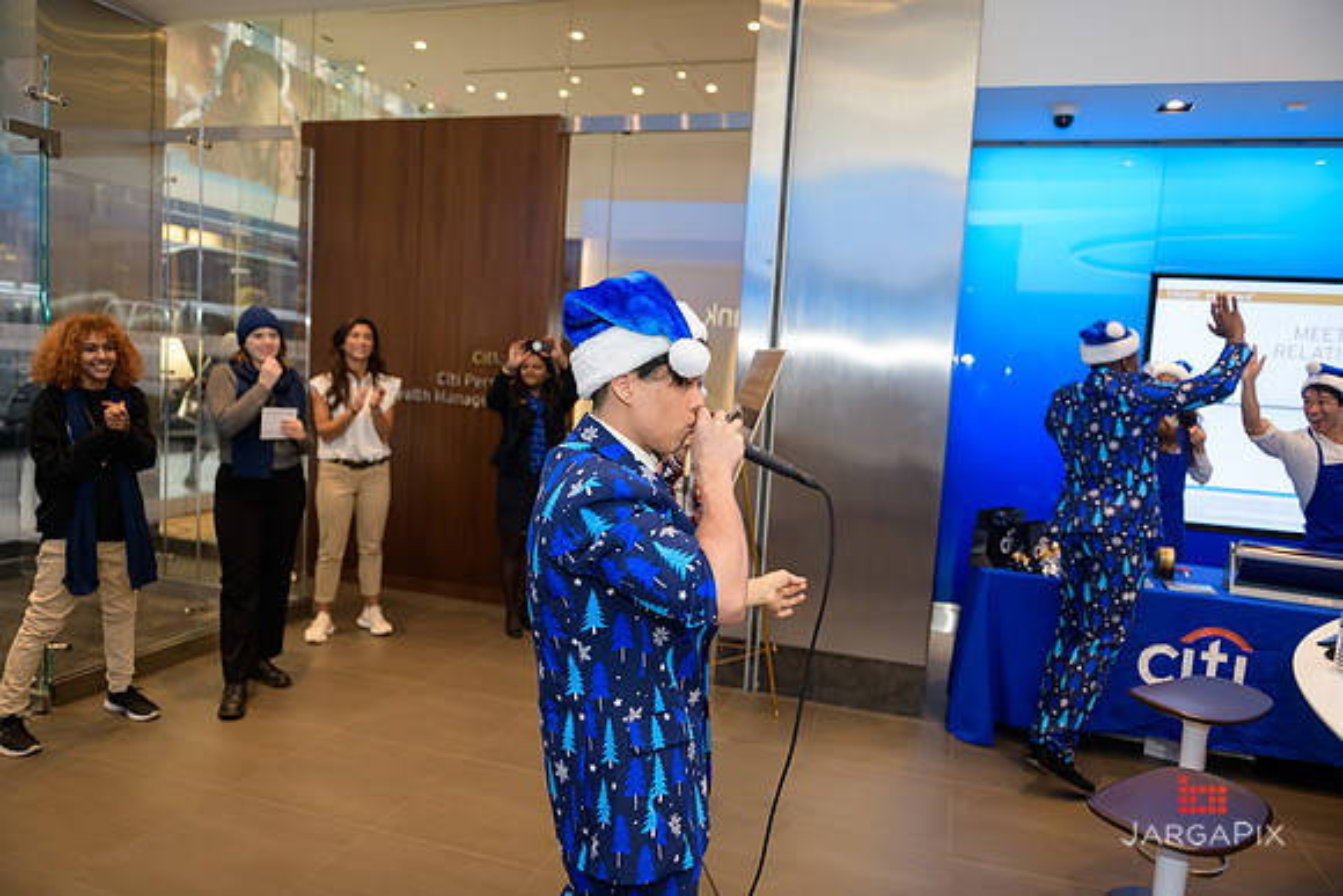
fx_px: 896
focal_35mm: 24
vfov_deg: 53.2
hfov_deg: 73.7
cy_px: 448
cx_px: 672
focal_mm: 24
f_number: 3.2
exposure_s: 1/125
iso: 400
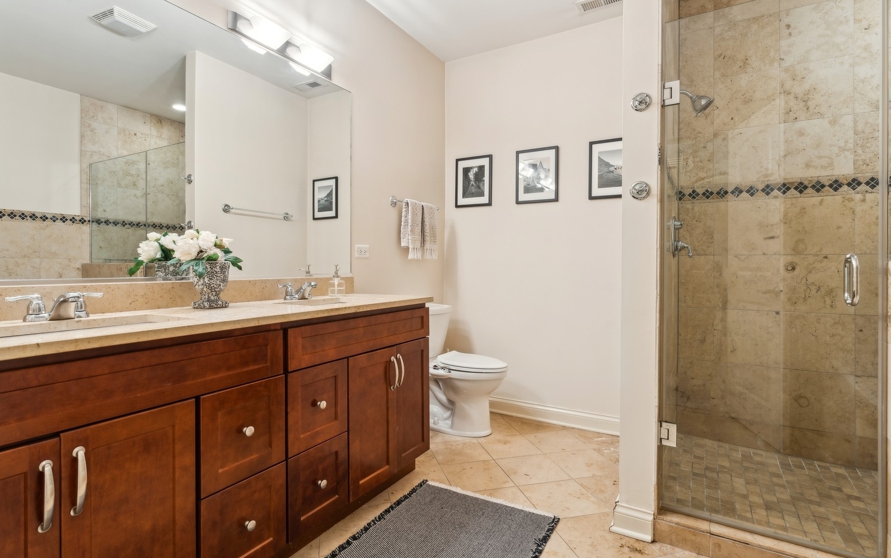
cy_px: 276
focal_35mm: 18
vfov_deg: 65.0
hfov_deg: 91.1
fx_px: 437
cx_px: 445
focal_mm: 17
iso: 320
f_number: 8
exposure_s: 1/6
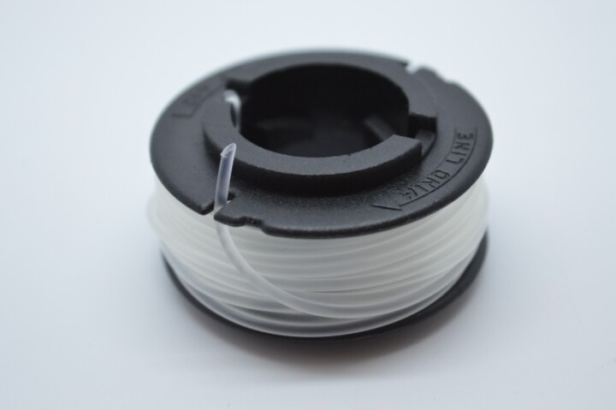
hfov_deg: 24.6
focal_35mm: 82
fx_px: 1411
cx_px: 308
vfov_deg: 16.5
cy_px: 205
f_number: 5.6
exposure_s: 1/60
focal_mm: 55
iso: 400
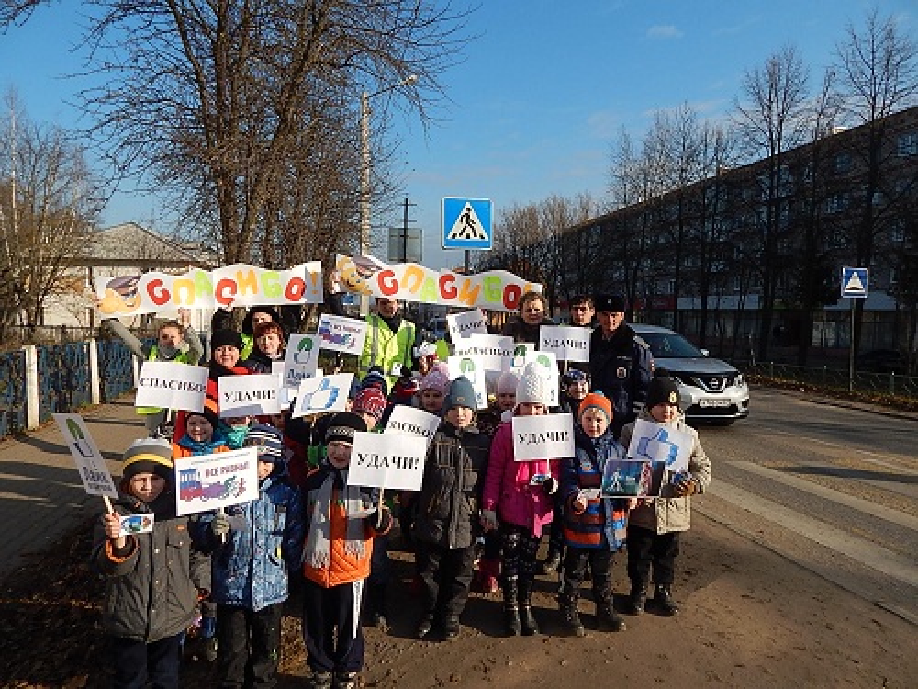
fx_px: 610
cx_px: 459
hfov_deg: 73.9
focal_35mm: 23
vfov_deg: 58.9
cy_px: 344
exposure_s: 1/500
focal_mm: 4
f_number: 6
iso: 125
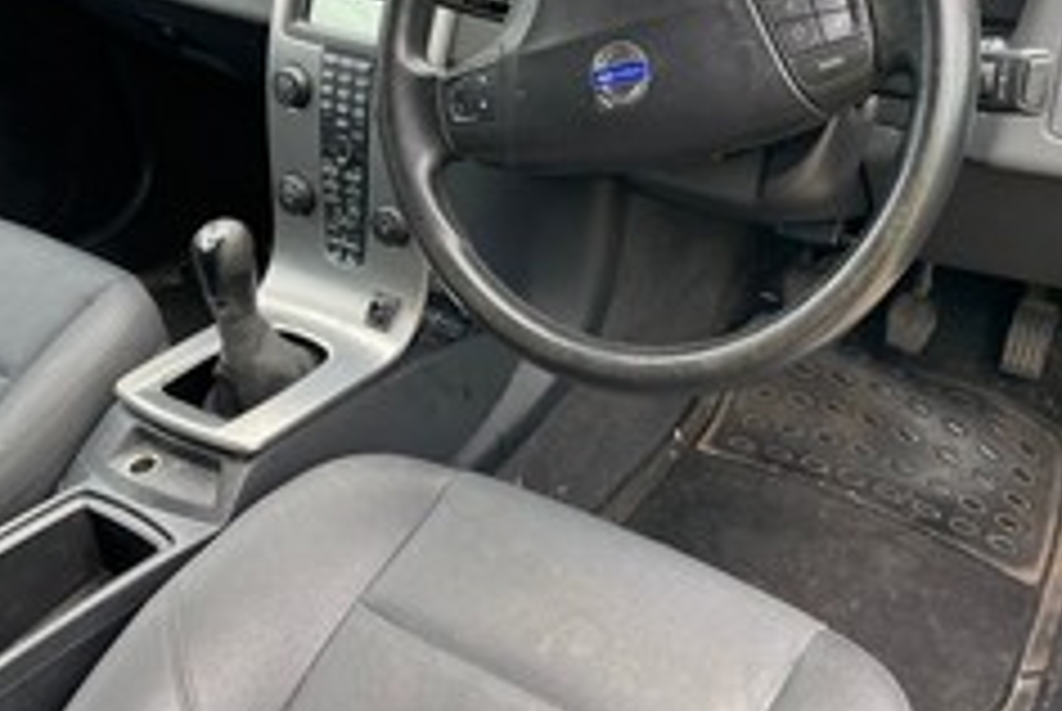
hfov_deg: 48.4
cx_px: 562
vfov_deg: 33.3
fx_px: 1181
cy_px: 248
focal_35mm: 40
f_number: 1.6
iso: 64
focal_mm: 4.2
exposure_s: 1/121
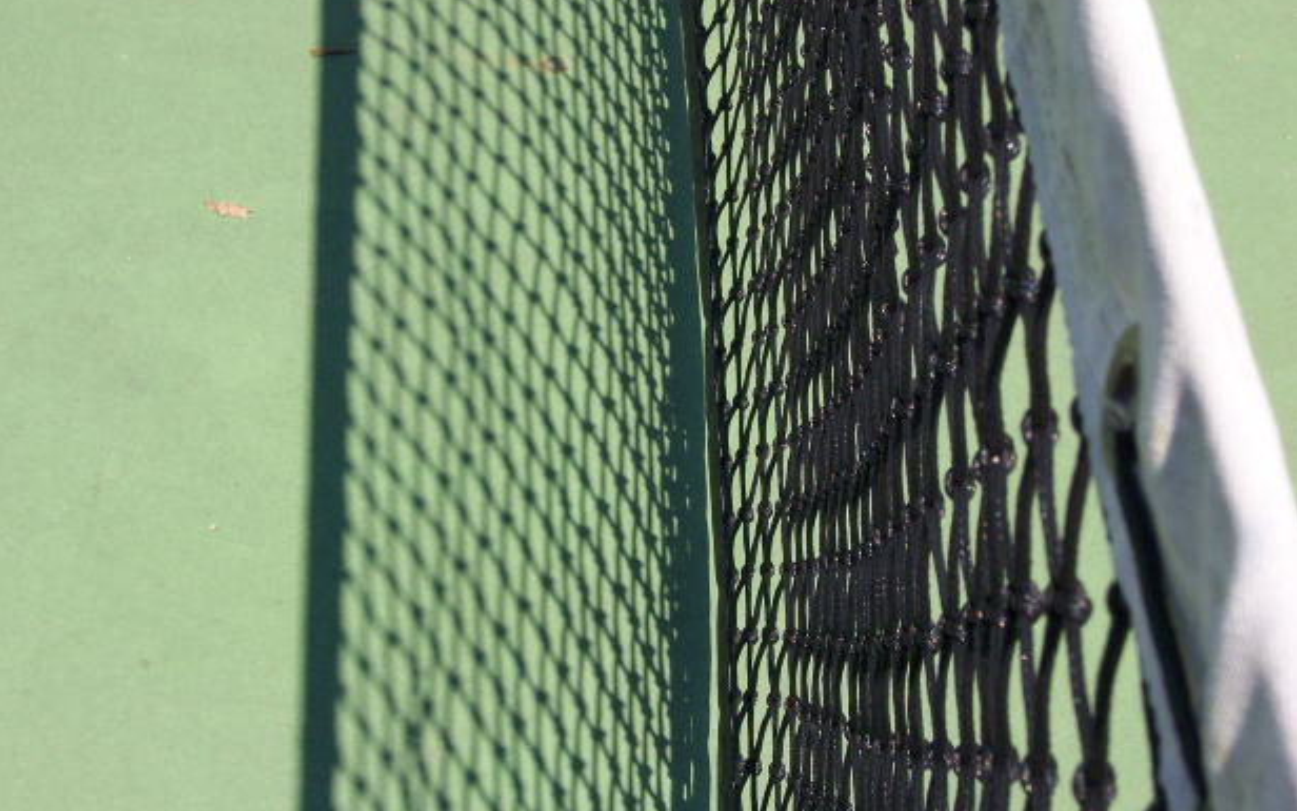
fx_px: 3358
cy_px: 393
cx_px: 648
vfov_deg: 13.8
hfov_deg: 21.9
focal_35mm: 95
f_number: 5.6
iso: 80
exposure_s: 1/350
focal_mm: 14.8
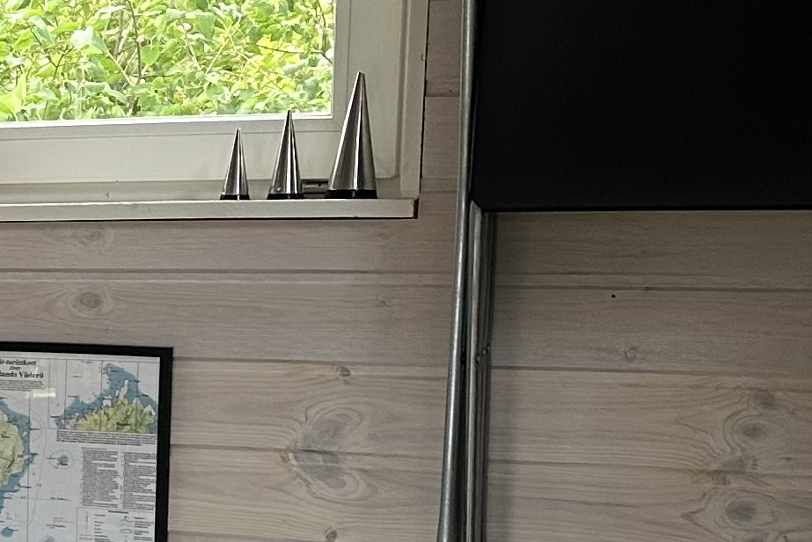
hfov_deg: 15.0
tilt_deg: -9.0
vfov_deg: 12.5
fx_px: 2459
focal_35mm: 109
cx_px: -844
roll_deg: +2.1
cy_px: 505
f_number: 1.78
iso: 125
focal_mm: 6.86
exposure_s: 1/121
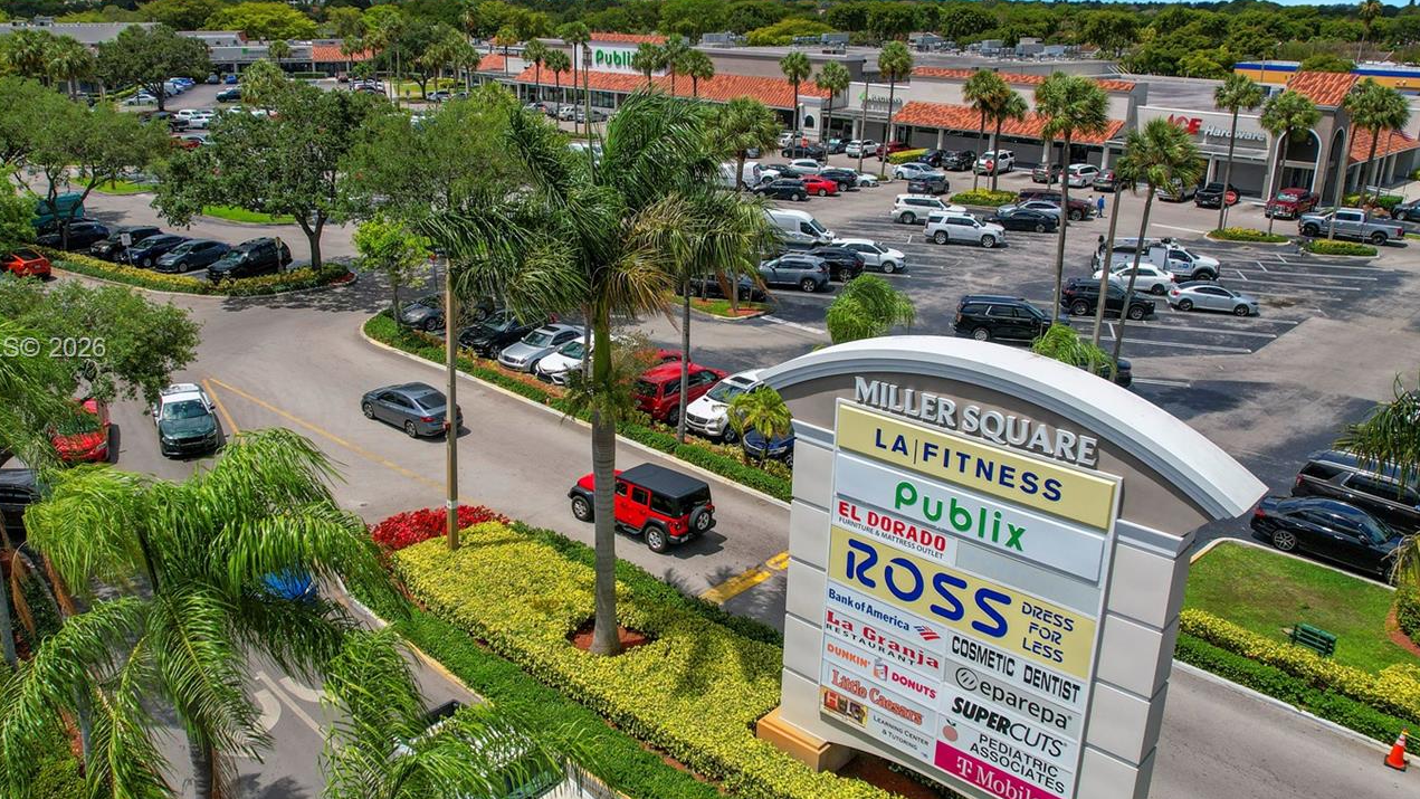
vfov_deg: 40.1
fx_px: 1092
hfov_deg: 66.0
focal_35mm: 29
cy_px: 350
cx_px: 652
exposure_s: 1/4000
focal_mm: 8.38
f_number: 2.8
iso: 100
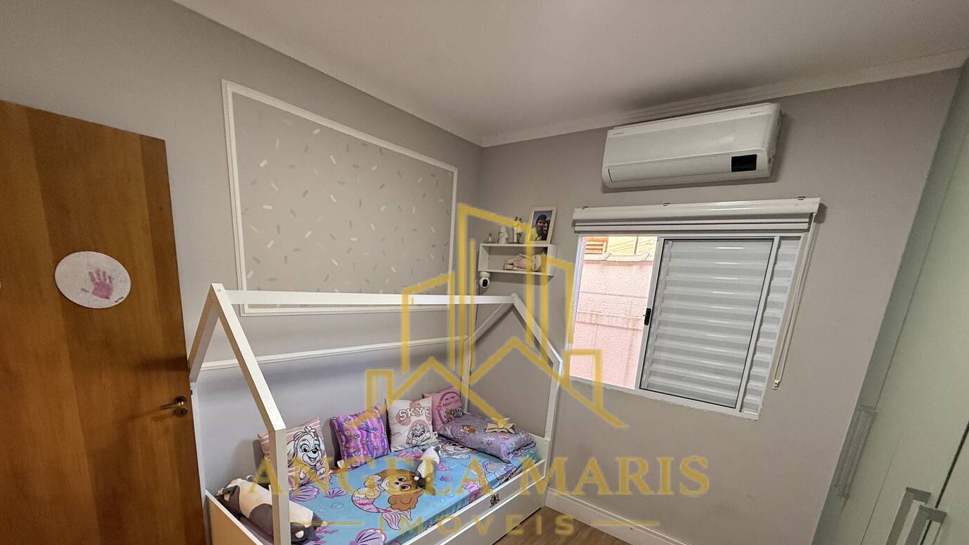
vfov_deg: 64.7
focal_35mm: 16
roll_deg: -4.2
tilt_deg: -11.5
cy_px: 377
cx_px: 479
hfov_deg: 99.4
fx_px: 411
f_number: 2.2
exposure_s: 1/60
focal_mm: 2.22
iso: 320
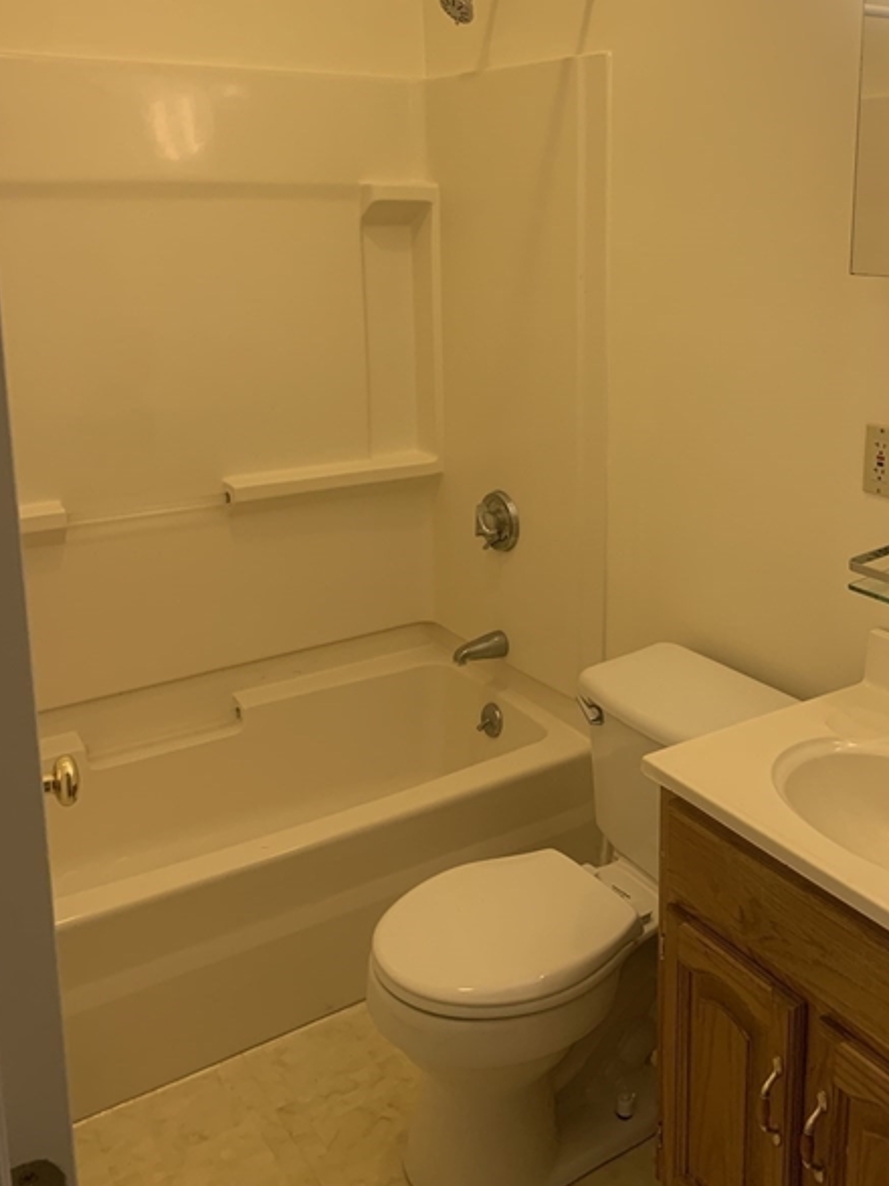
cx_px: 568
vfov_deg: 53.2
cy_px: 420
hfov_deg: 41.4
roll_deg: -1.6
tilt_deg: -11.1
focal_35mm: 34
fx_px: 1165
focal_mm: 4.25
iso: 100
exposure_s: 1/60
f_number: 1.8
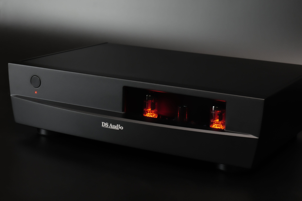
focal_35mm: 79
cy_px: 100
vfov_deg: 17.3
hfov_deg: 25.7
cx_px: 151
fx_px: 663
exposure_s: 1
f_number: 13
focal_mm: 52
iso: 800
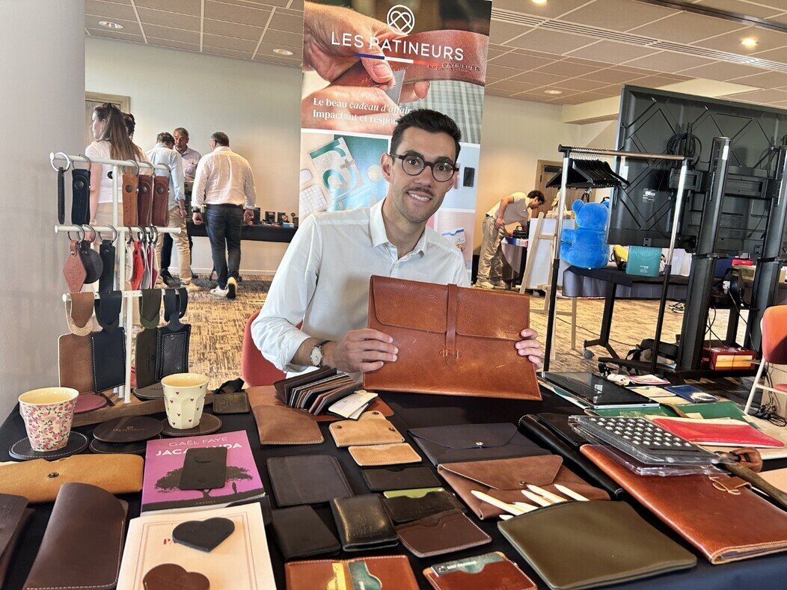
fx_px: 591
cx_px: 394
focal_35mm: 26
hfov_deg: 67.3
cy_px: 295
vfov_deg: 53.1
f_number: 1.5
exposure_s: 1/82
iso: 125
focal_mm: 5.7
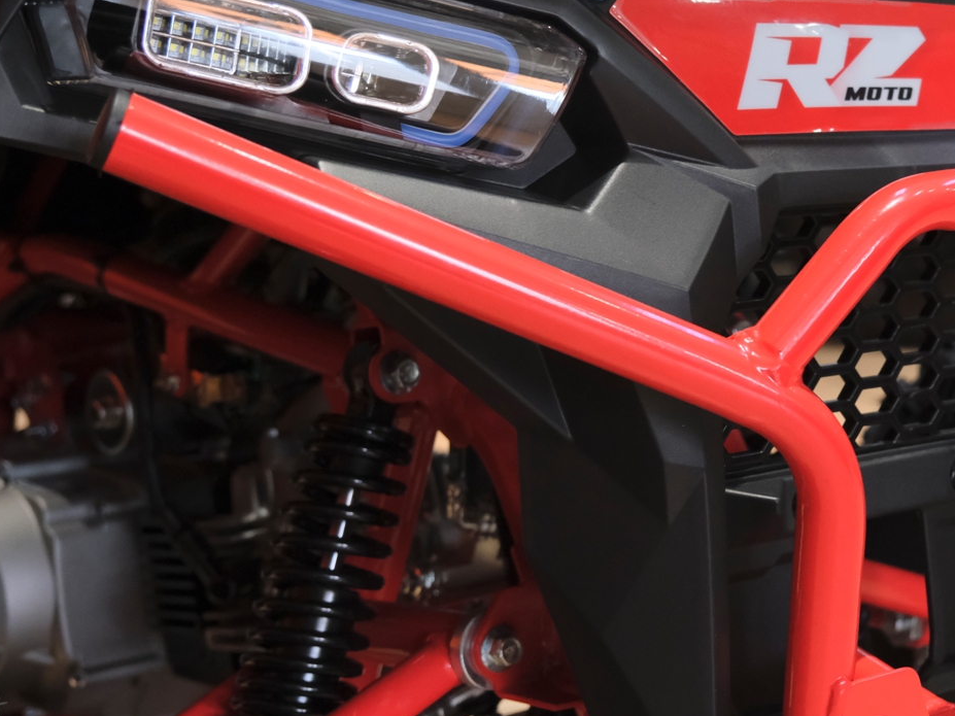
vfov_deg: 20.1
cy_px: 283
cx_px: 764
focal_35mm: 73
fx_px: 2014
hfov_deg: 26.2
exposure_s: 1/200
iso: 3200
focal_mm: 29.2
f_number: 4
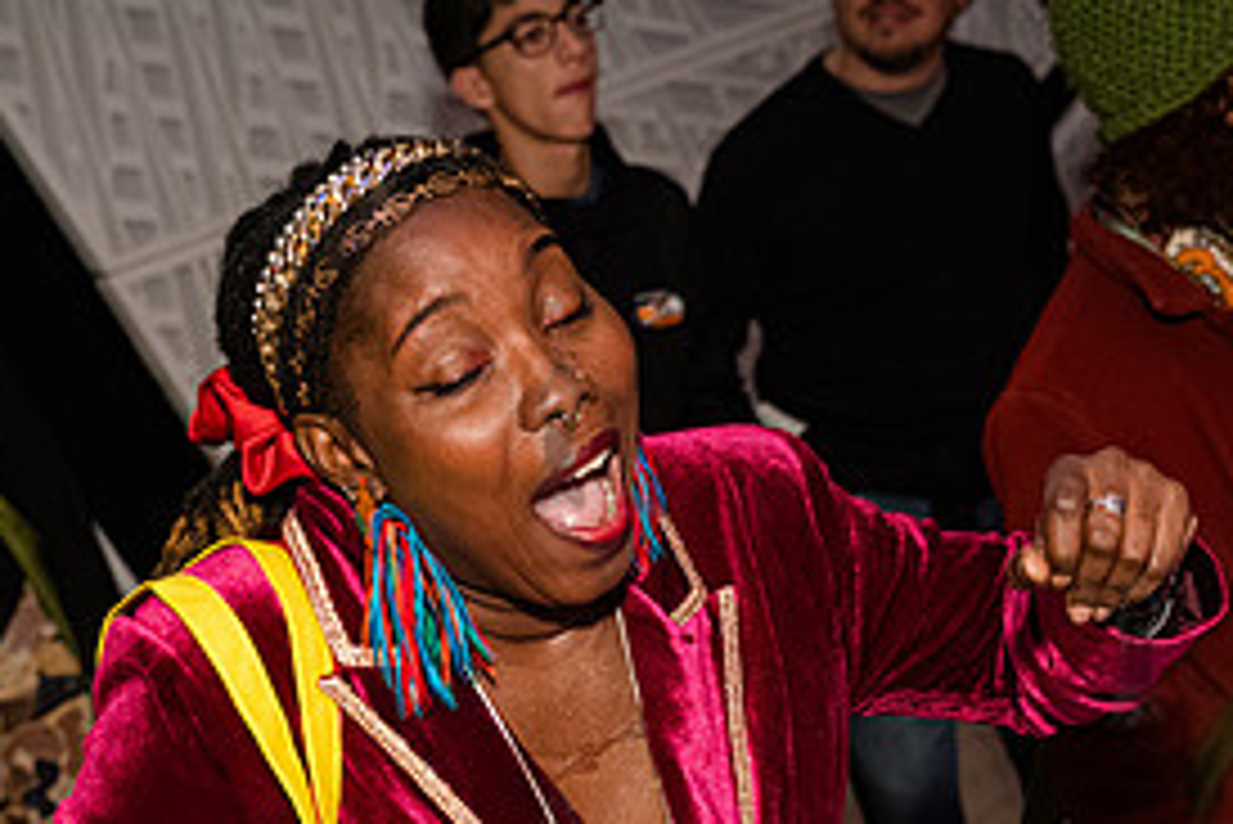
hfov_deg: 27.3
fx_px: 2536
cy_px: 865
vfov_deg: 17.9
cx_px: 554
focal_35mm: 74
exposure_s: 1/400
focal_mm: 35
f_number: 3.5
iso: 10000
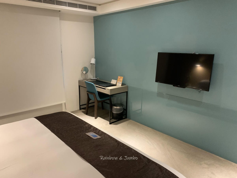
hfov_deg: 67.3
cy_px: 89
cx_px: 118
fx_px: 178
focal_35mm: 26
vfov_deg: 53.1
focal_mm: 4.25
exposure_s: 1/32
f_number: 1.8
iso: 400
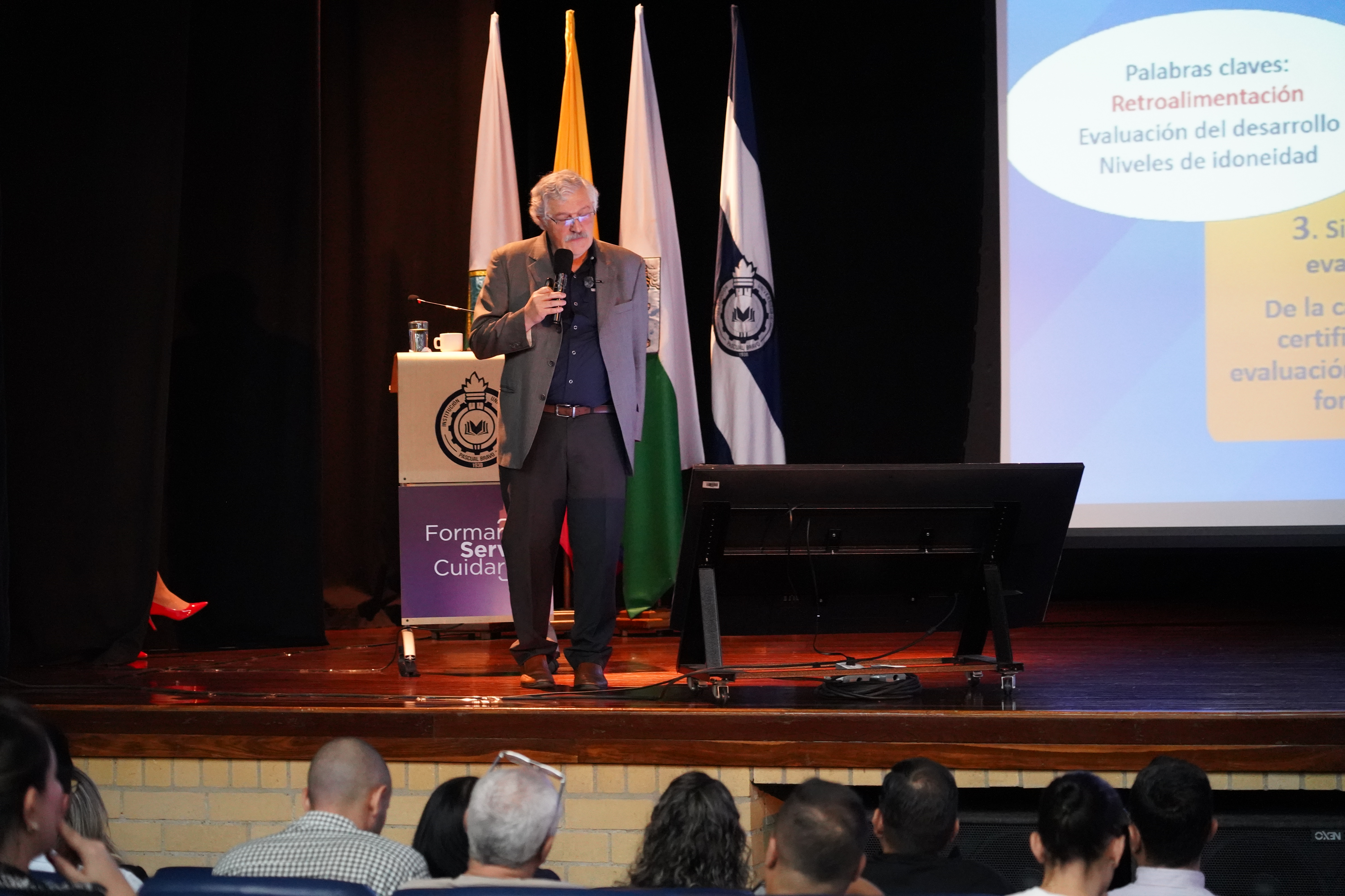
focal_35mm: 84
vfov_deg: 16.3
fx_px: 3138
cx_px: 672
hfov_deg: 24.2
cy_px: 448
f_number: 4
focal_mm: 84
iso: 12800
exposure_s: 1/125
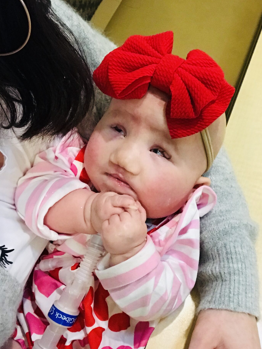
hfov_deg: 32.0
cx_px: 174
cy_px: 217
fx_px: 454
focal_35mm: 45
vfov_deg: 41.8
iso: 160
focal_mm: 2.87
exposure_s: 1/30
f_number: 2.2
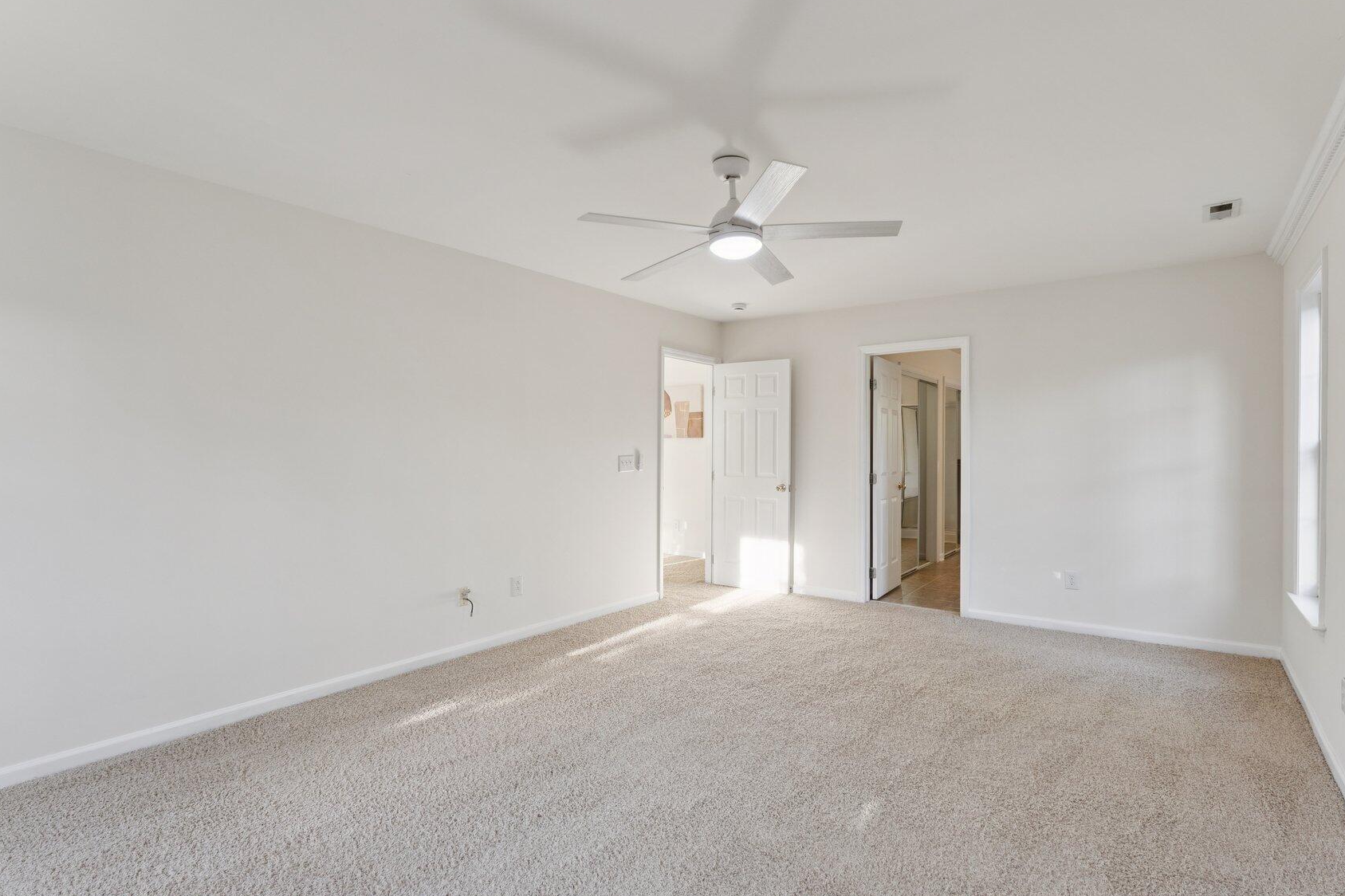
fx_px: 635
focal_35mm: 17
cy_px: 481
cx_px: 710
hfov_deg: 93.2
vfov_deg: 70.3
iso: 640
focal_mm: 14
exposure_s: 1/60
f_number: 9
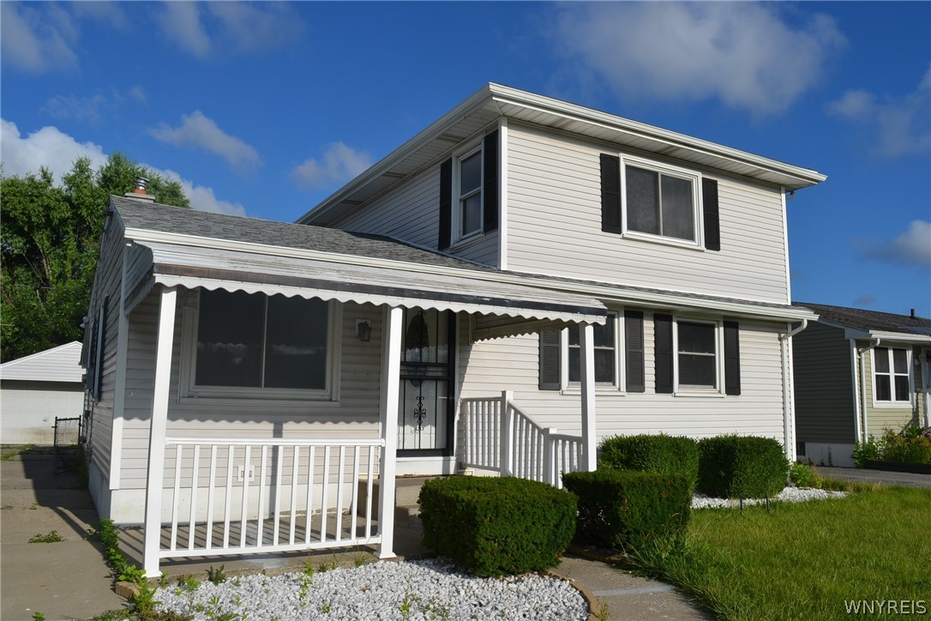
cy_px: 310
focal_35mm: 27
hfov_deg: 67.4
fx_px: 698
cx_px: 466
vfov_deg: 47.9
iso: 100
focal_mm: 18
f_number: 9
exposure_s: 1/320
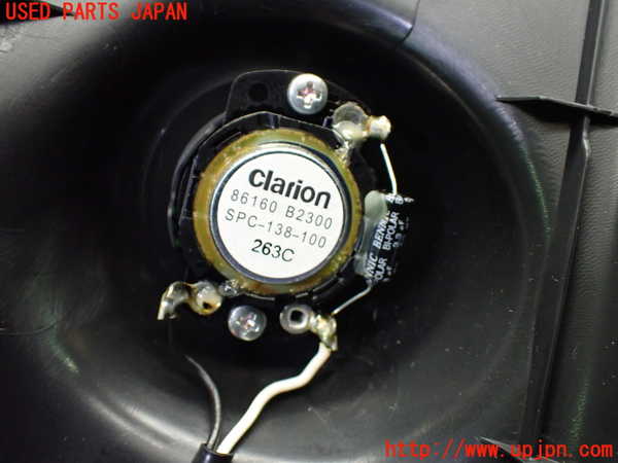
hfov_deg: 49.0
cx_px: 309
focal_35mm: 38
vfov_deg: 37.7
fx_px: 678
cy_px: 232
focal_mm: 6.83
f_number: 2.7
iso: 800
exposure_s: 1/100
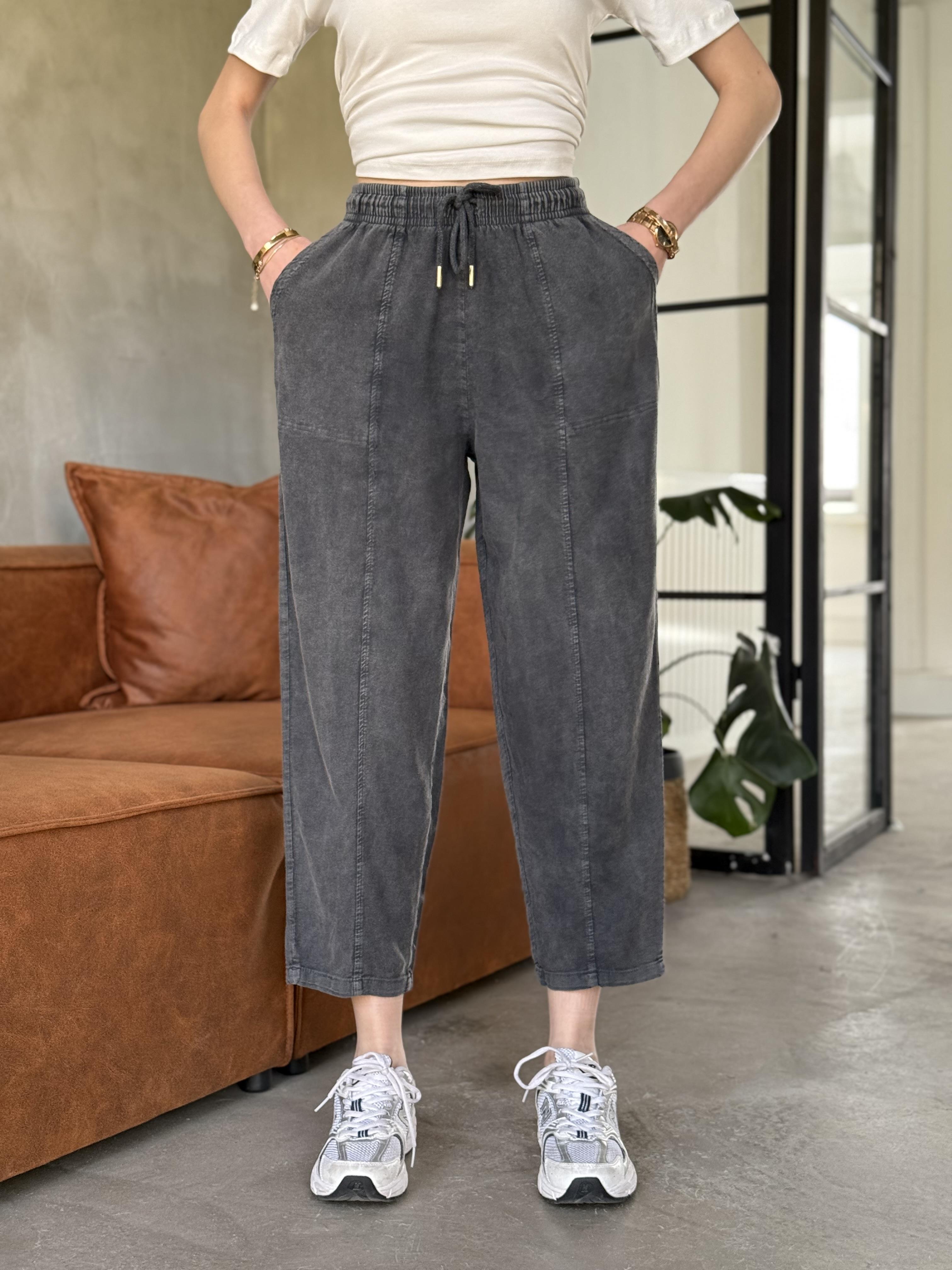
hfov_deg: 30.3
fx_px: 1760
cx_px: 476
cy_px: 635
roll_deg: +0.3
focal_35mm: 48
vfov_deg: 39.7
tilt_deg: -3.1
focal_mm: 6.76
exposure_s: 1/60
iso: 200
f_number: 1.78
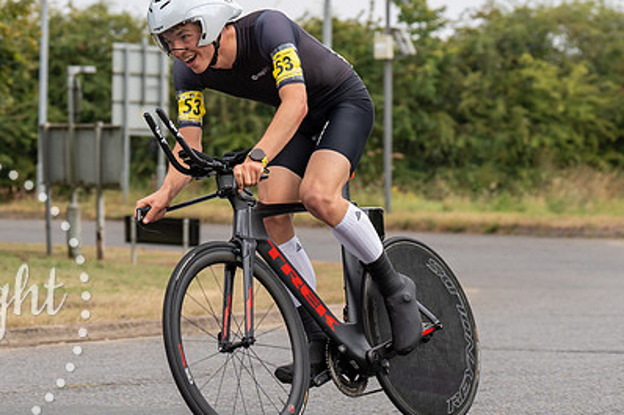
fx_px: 2859
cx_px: 220
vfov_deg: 8.3
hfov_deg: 12.4
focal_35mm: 165
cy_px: 139
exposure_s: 1/1000
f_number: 3.5
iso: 200
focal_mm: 74
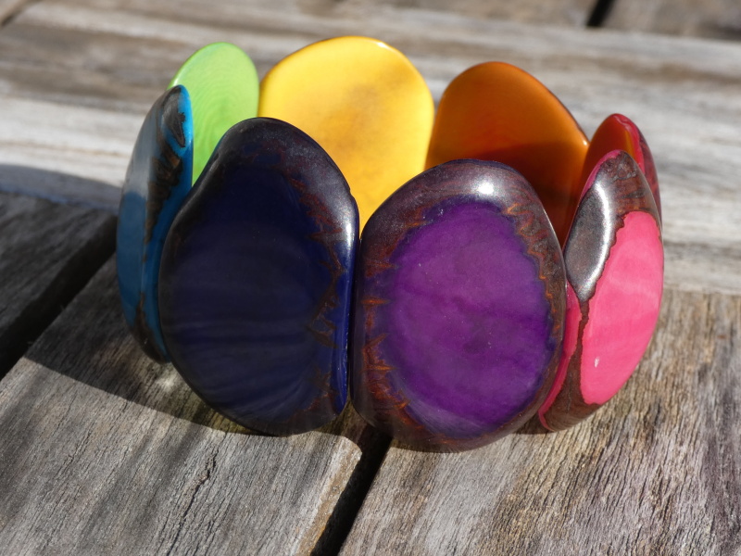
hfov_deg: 20.0
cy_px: 278
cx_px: 370
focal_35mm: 98
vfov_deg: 15.1
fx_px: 2098
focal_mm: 17.5
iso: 80
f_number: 4.8
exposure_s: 1/320
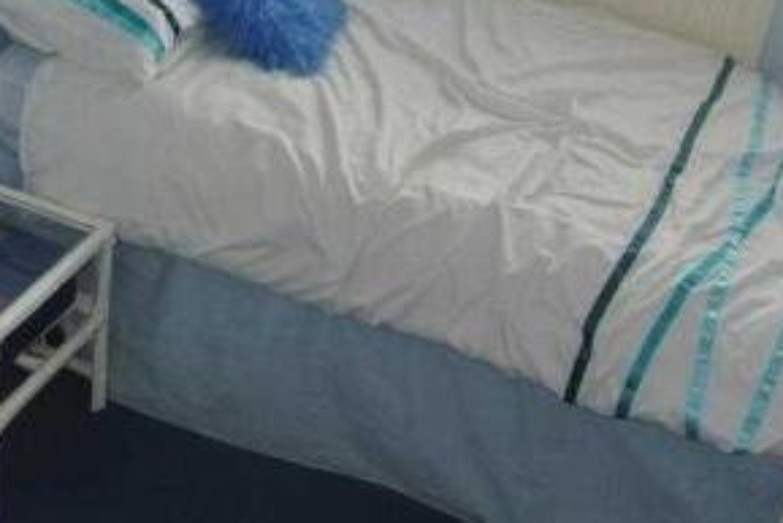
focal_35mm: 61
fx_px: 1327
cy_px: 47
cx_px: 248
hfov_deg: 32.5
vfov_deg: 21.8
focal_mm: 10
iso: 125
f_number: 3.5
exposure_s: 1/60
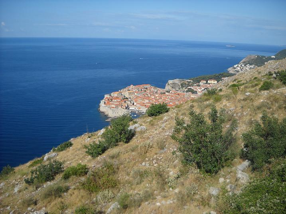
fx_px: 339
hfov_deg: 45.8
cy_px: 107
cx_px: 143
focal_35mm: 41
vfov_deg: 35.1
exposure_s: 1/384
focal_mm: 6.72
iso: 64
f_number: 5.5
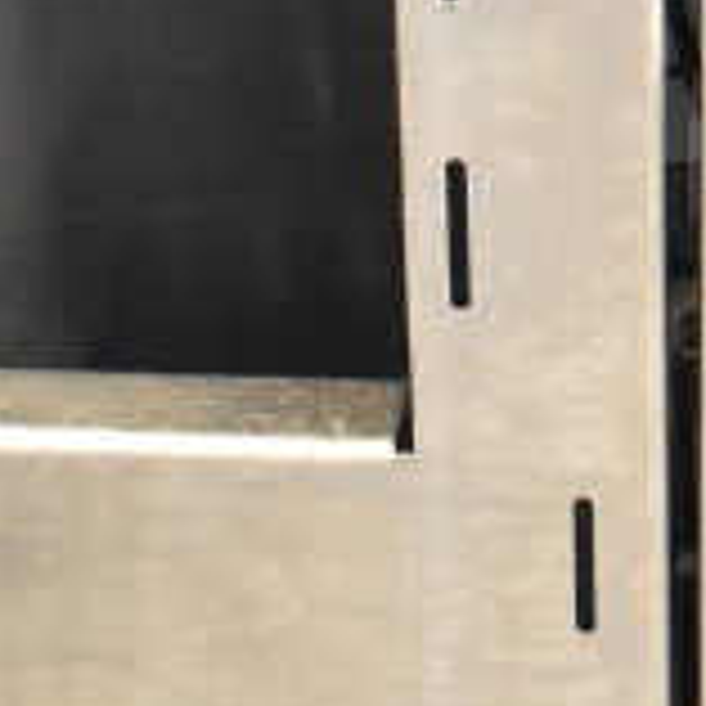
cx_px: 1075
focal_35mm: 163
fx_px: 3761
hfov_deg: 10.3
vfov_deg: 10.5
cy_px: -196
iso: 5000
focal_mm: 22
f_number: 3.8
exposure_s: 1/40
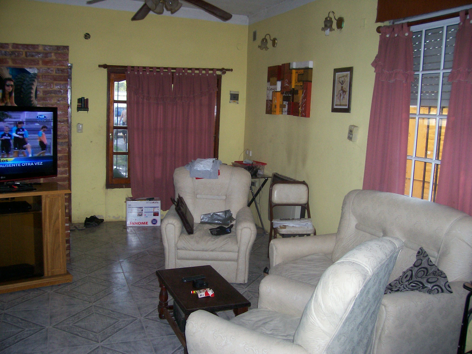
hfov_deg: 54.0
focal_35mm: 34
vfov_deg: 41.8
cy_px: 177
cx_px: 236
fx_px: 464
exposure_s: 1/112
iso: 140
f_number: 2.7
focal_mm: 5.6
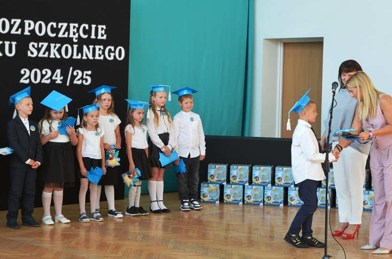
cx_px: 181
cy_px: 134
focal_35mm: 88
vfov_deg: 15.5
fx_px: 956
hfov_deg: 23.2
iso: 400
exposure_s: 1/80
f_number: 5.3
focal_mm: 48
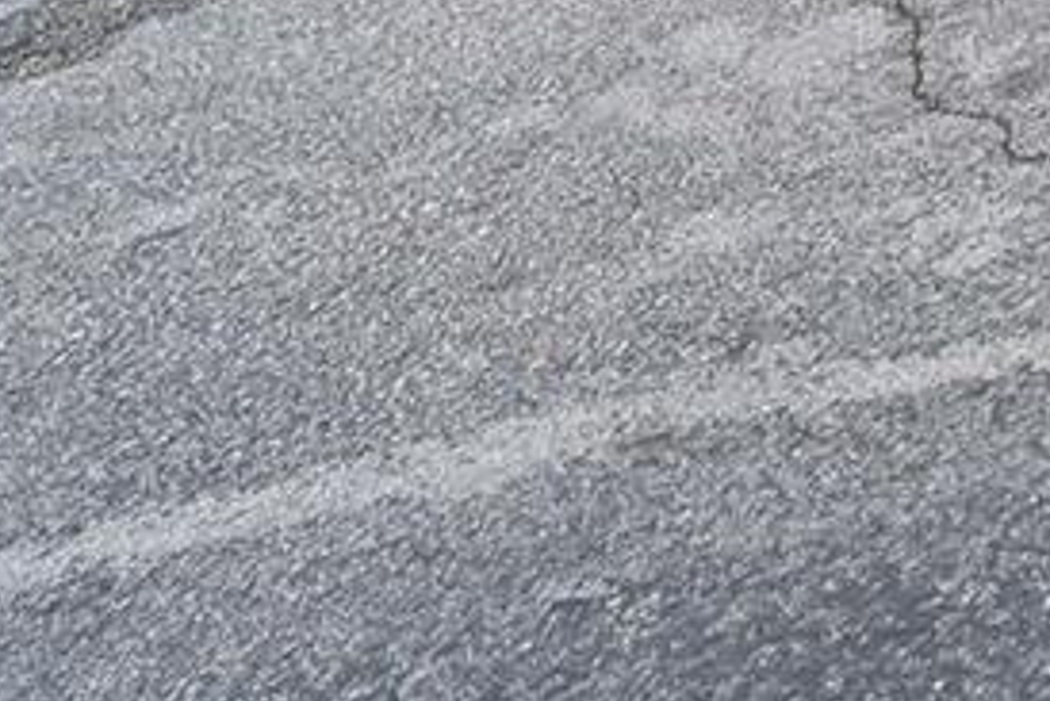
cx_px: 2341
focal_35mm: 70
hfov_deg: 16.6
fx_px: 2043
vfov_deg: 12.7
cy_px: -1172
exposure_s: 1/15
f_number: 11
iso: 500
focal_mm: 12
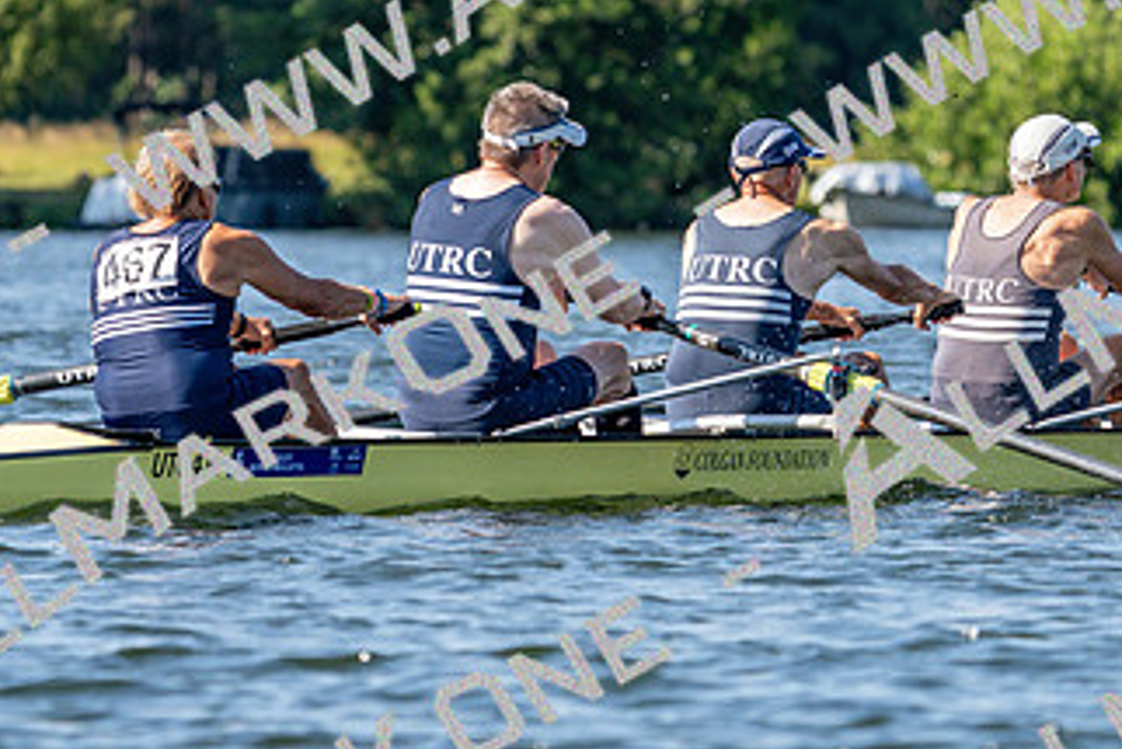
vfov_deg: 2.7
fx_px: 15964
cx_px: 537
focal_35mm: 512
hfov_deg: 4.0
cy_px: 221
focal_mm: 284
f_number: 5.6
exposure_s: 1/1600
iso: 400
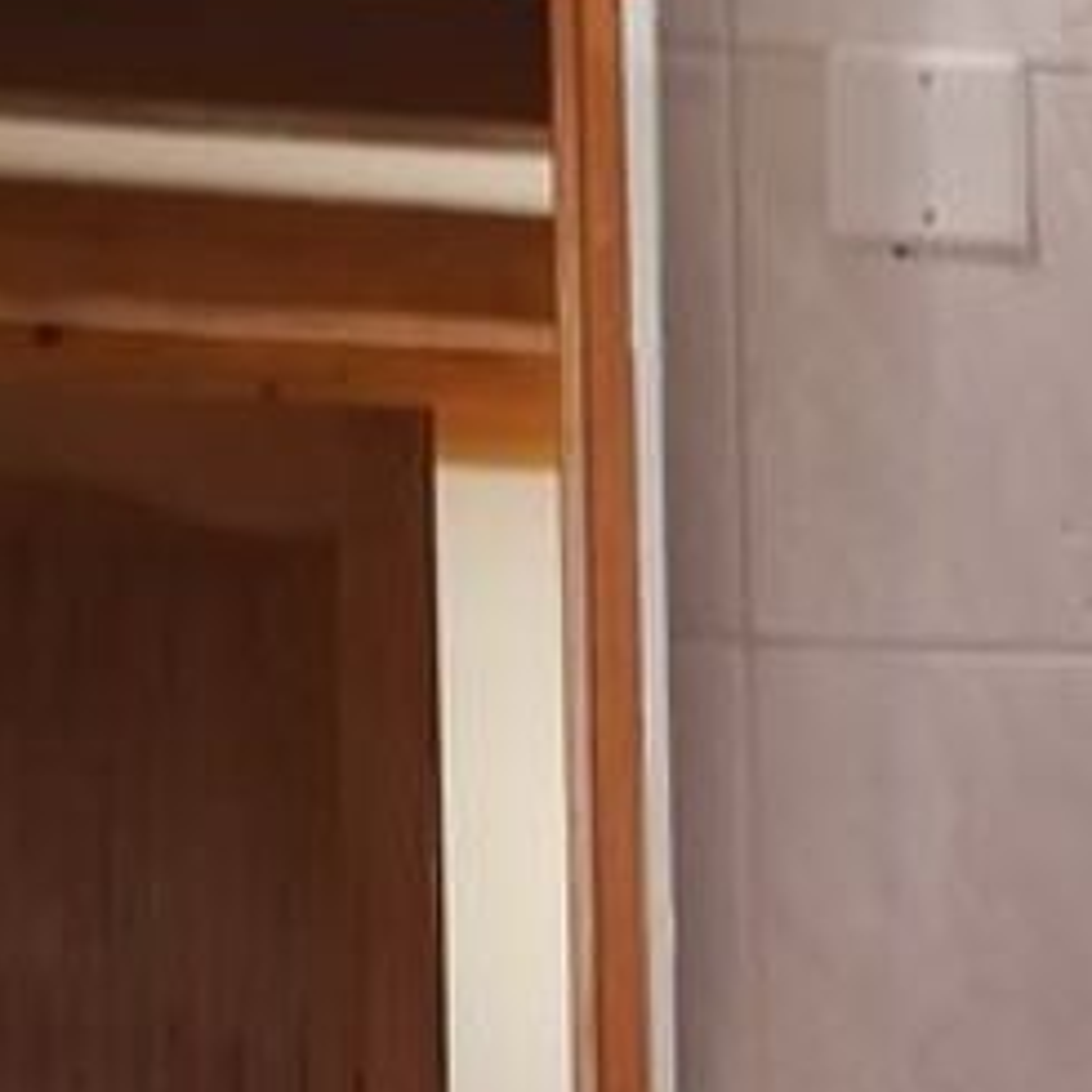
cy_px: 1571
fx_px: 4461
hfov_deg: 13.8
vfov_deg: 13.3
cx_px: 1007
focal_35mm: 125
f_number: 2.2
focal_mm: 3.83
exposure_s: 1/33.3
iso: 250
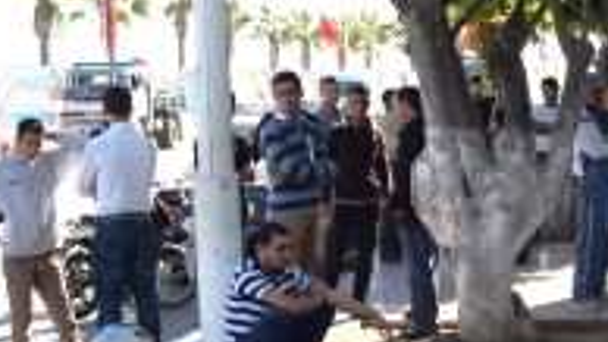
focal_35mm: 114
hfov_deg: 18.1
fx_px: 1837
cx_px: 661
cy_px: 238
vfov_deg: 10.6
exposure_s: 1/200
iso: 100
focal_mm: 22
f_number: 5.6
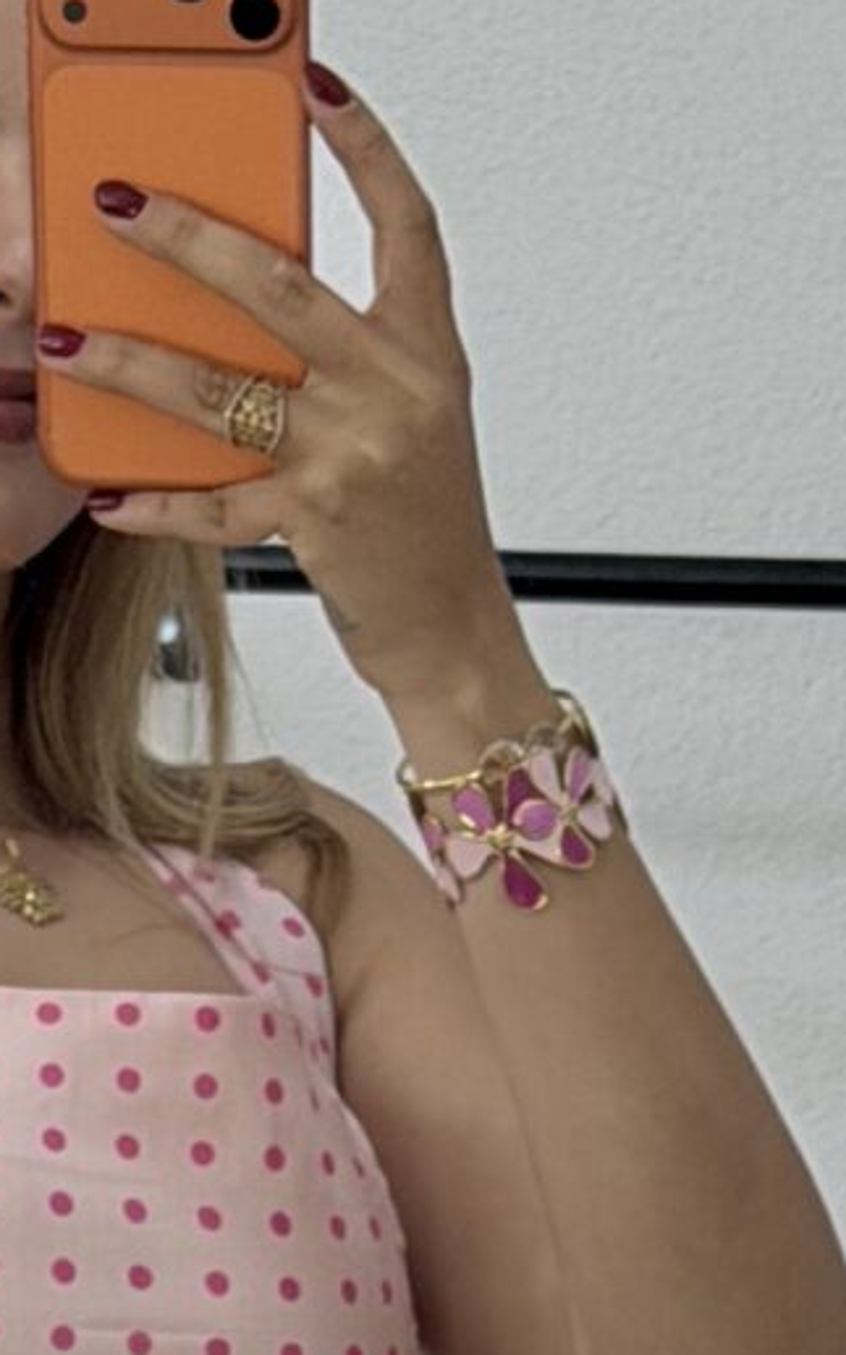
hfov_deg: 5.2
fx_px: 9299
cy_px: 2776
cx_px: -372
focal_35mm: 252
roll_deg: -2.3
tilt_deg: -27.4
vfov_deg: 7.9
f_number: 1.78
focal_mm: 6.76
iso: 80
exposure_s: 1/398
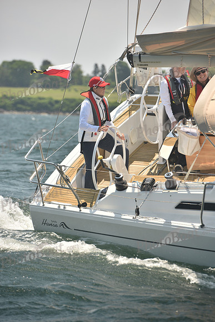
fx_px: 1790
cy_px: 161
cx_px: 108
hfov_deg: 6.9
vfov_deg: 10.3
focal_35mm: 200
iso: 250
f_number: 5.6
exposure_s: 1/640
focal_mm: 200
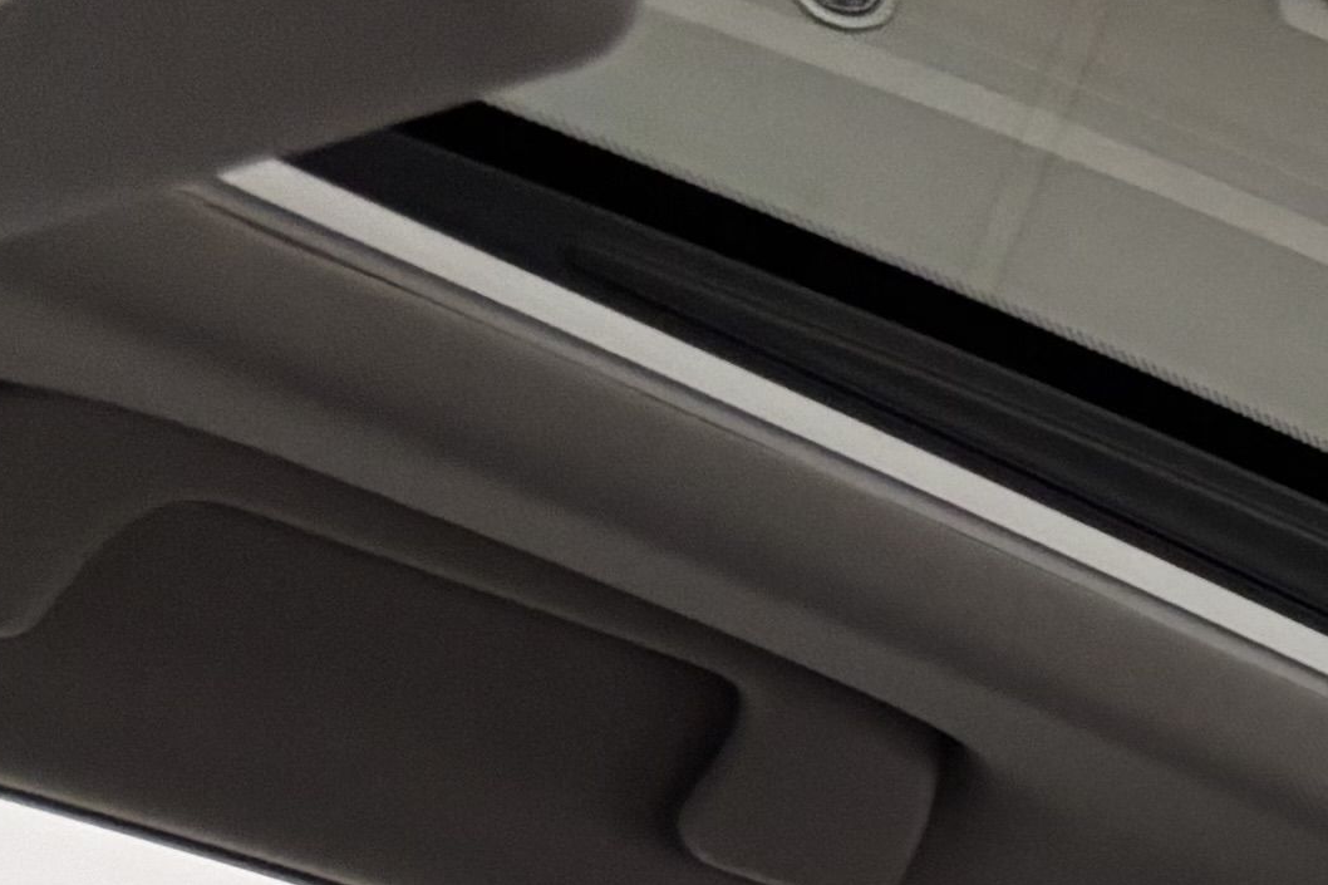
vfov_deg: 9.2
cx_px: 3547
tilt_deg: +17.0
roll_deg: -14.4
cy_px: 1308
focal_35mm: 146
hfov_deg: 11.0
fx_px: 5385
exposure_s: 1/60
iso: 200
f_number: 1.6
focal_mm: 5.96
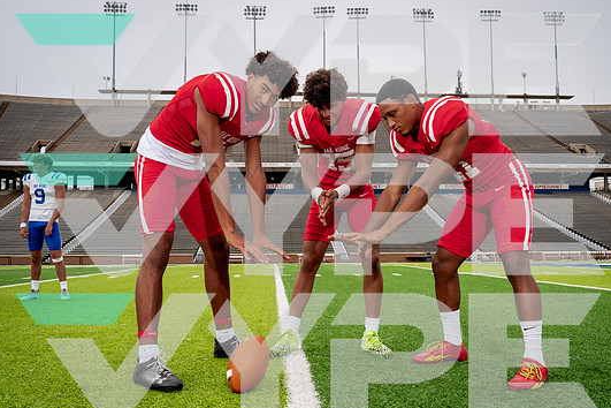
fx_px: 577
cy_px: 215
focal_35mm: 34
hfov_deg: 55.8
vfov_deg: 38.9
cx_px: 312
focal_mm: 30
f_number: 8
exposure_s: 1/250
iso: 320
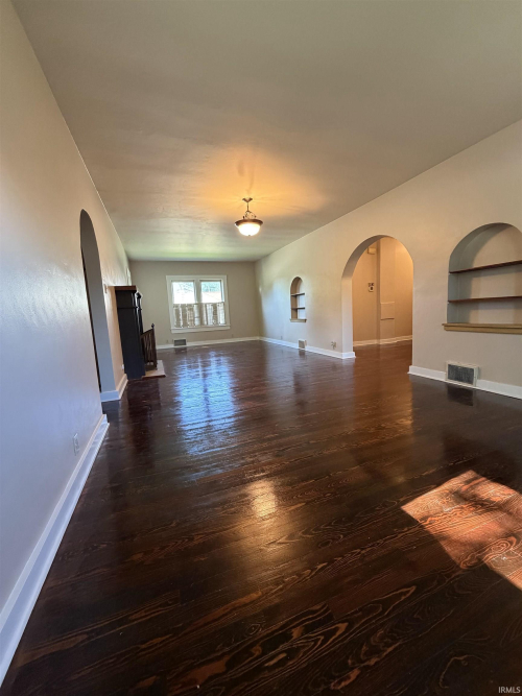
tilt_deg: -7.5
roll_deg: +3.1
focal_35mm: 14
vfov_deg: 102.1
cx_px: 261
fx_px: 282
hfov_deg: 85.7
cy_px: 348
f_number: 2.2
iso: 500
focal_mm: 2.22
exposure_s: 1/60
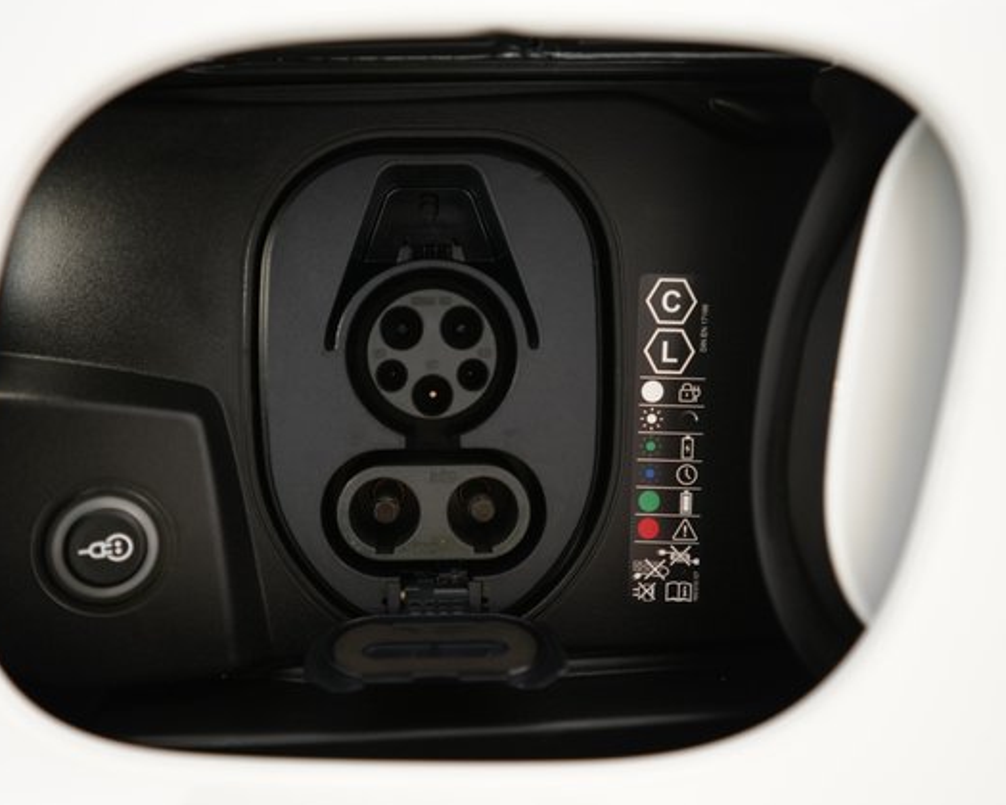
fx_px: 953
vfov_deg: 45.8
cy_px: 399
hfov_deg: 55.5
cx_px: 439
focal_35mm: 32
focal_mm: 28
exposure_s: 1/30
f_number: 2.8
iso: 500
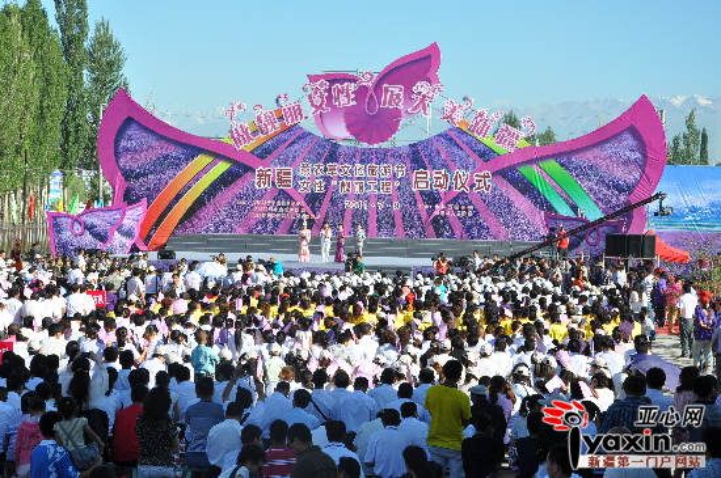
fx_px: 1560
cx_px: 360
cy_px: 239
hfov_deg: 26.0
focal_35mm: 78
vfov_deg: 17.4
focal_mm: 52
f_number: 9
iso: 200
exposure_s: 1/320
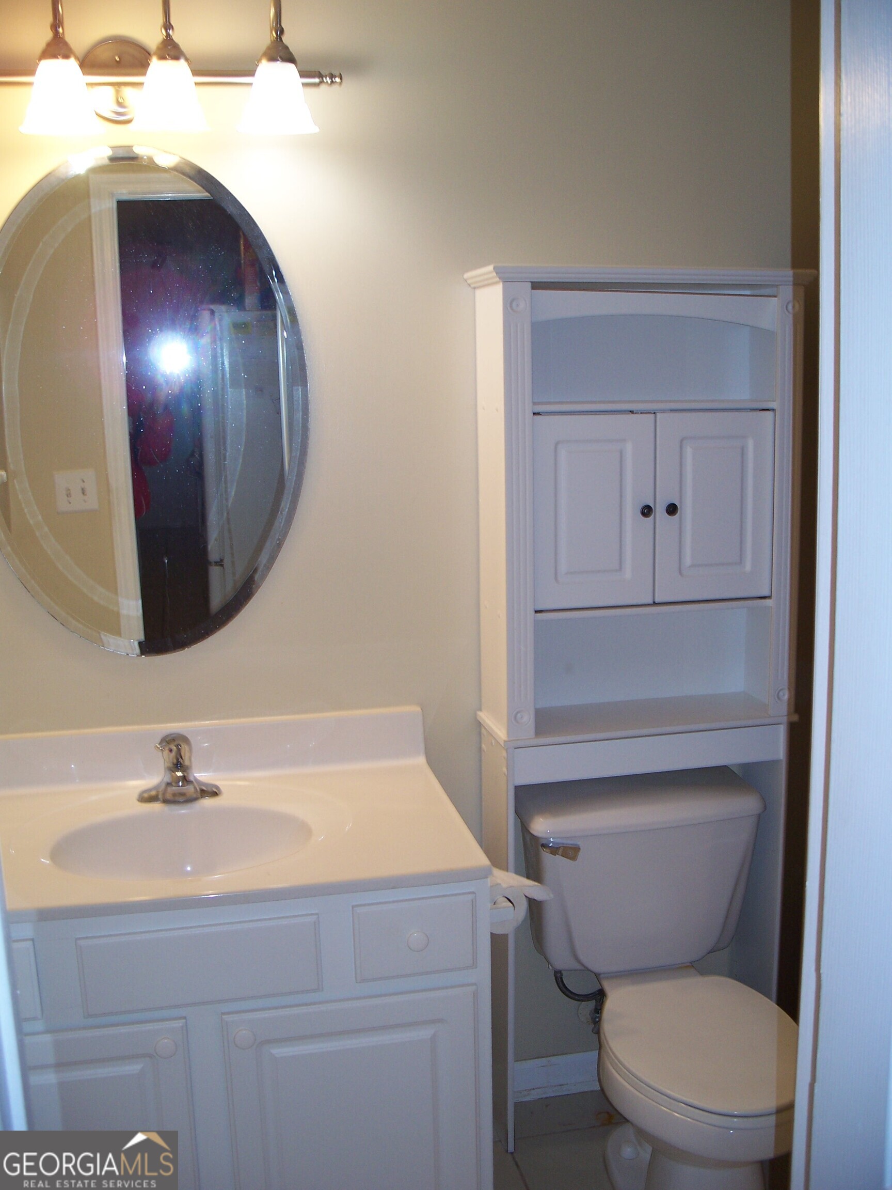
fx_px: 1271
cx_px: 446
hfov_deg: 38.7
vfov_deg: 50.1
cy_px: 595
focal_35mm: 37
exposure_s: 1/60
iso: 125
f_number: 2.8
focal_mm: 7.8
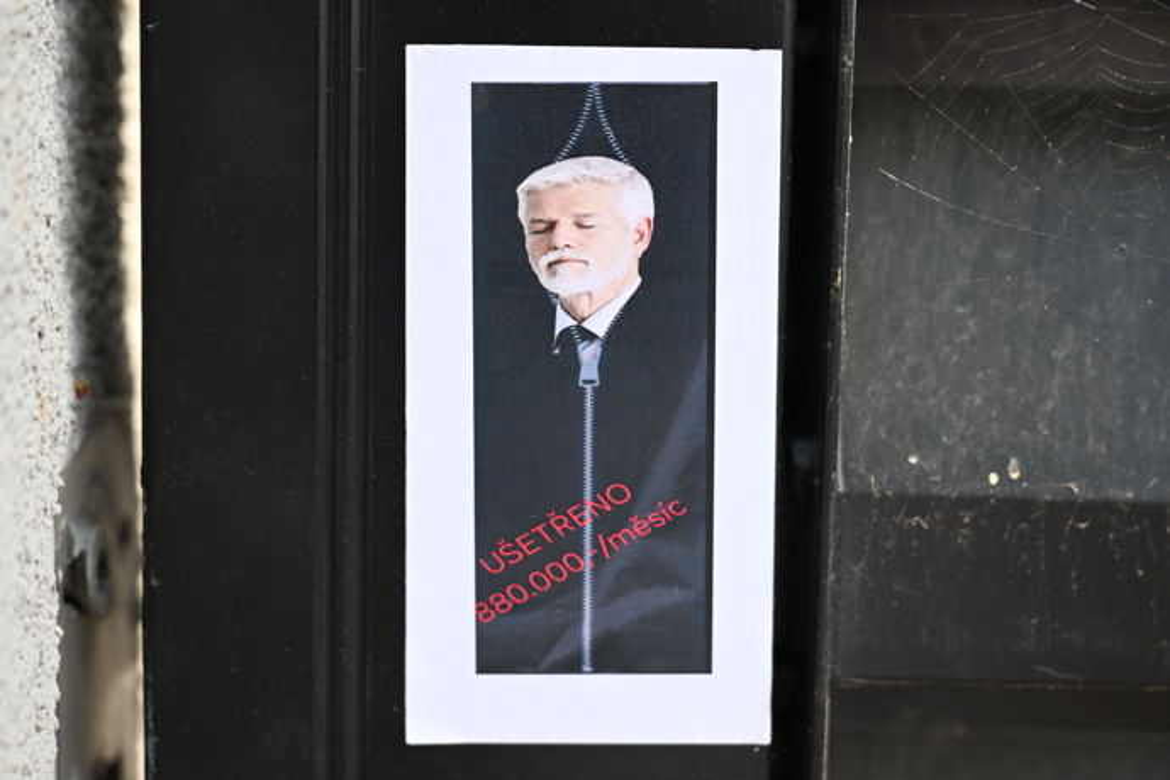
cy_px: 390
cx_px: 585
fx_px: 2145
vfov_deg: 20.6
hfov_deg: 30.5
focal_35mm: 66
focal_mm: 66
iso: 500
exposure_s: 1/640
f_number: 4.5
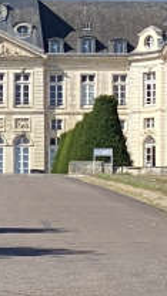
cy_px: 34
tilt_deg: +6.6
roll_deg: -0.8
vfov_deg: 10.9
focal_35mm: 196
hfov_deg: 6.2
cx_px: -16
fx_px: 1543
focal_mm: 6
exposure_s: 1/1115
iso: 20
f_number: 2
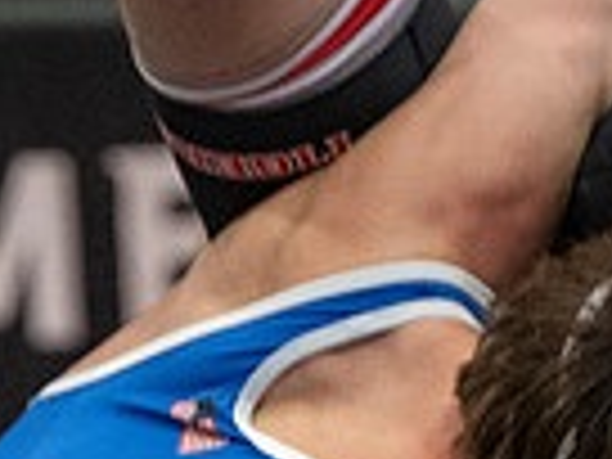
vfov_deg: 0.9
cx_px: 24
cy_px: 1853
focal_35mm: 1675
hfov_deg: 1.2
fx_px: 29613
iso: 3200
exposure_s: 1/1000
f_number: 2.8
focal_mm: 190
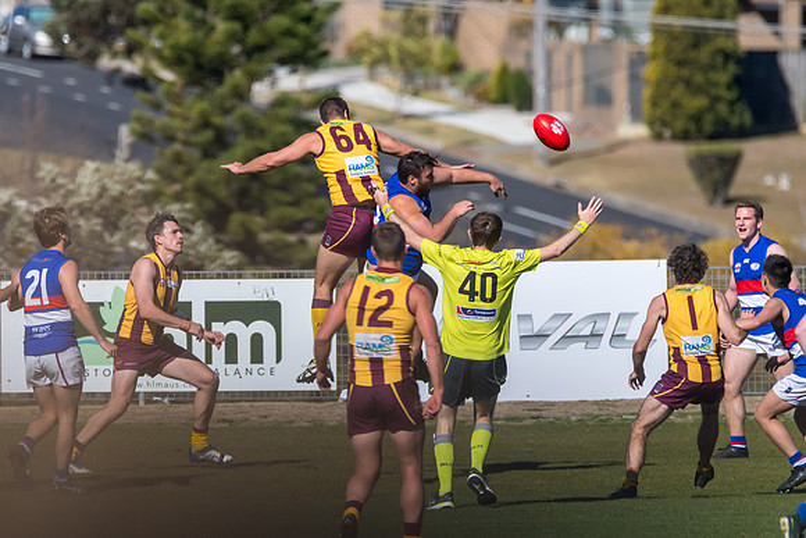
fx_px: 20765
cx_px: 414
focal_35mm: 927
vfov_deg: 1.5
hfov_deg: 2.2
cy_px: 262
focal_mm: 600
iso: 800
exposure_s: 1/8000
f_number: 8
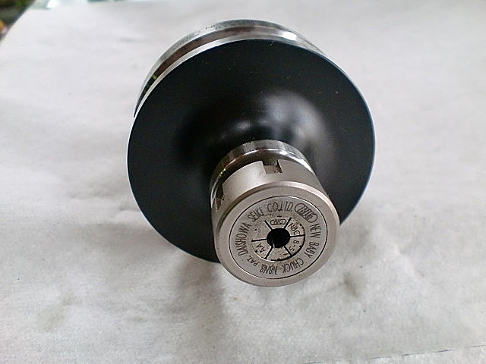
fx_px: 491
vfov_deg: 40.7
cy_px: 182
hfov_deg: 52.6
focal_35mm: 35
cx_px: 243
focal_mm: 6.3
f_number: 3.1
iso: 400
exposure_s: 1/60
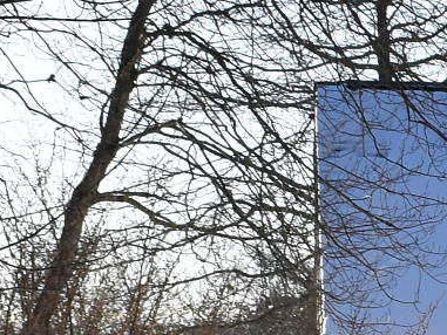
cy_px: 495
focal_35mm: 307
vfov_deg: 4.8
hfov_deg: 6.3
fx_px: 3963
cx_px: 930
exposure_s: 1/400
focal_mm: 27
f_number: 10
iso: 200
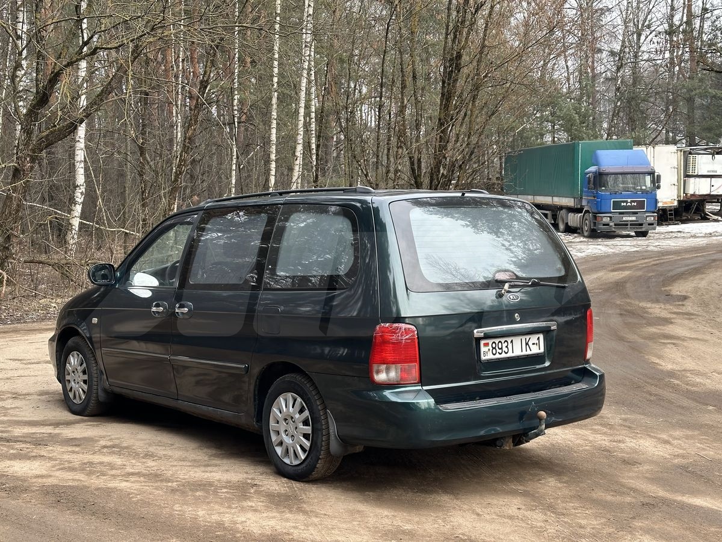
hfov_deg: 39.7
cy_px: 271
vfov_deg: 30.3
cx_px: 361
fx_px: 1001
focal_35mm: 48
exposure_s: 1/190
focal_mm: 6.86
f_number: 1.78
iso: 64
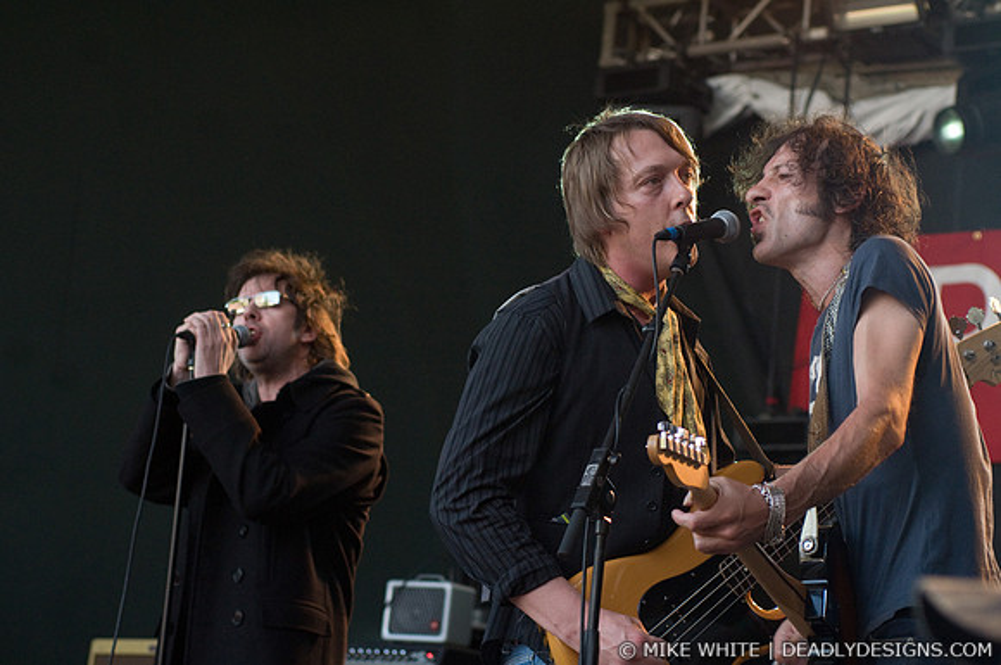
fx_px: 2582
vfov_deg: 14.7
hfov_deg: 21.9
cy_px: 332
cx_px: 500
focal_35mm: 93
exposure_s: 1/400
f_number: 4
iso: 640
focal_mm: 62
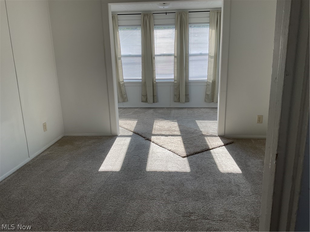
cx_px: 155
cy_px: 116
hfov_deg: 61.7
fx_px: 260
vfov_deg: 48.2
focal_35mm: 29
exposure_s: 1/207
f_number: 1.8
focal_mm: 3
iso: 16
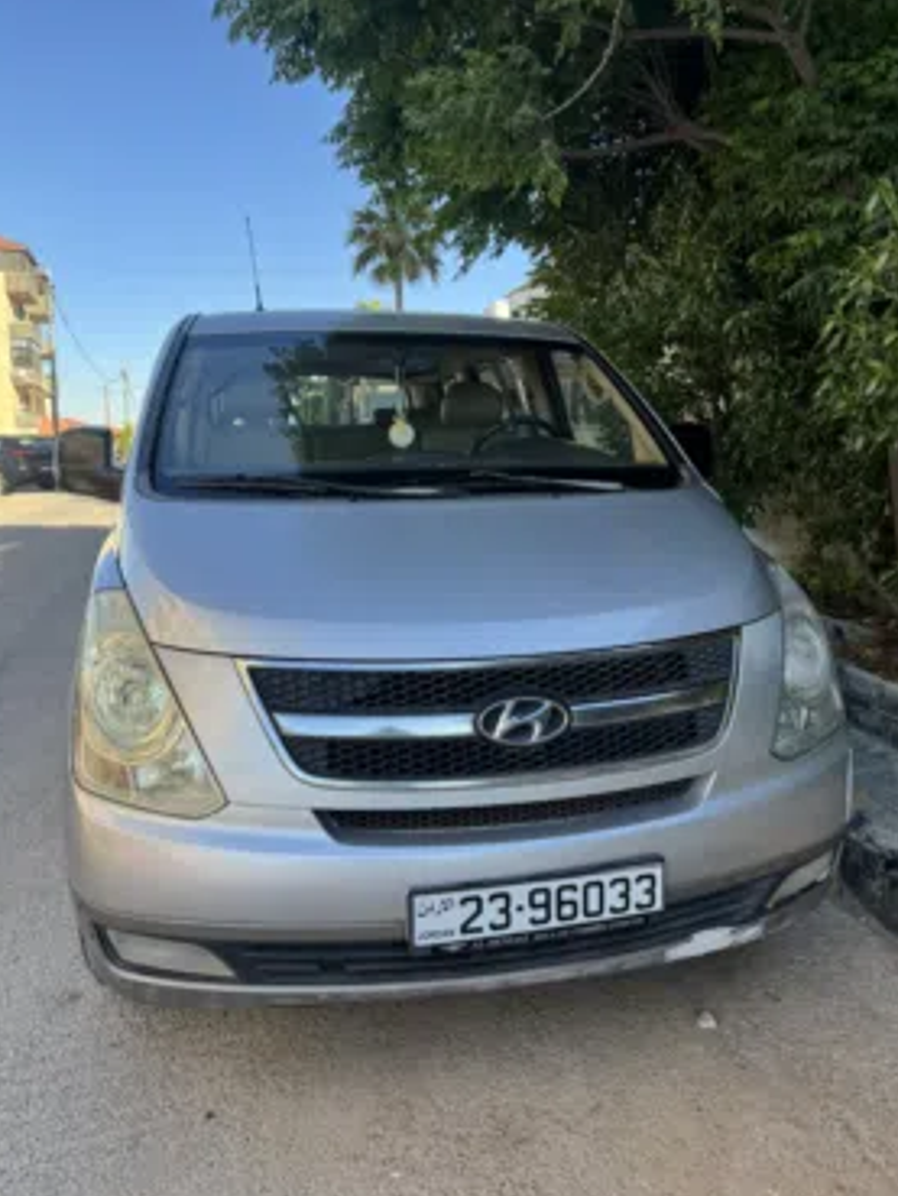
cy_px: 567
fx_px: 899
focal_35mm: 26
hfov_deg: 53.1
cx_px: 451
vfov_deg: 67.2
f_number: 1.78
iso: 80
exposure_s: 1/832
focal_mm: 6.76
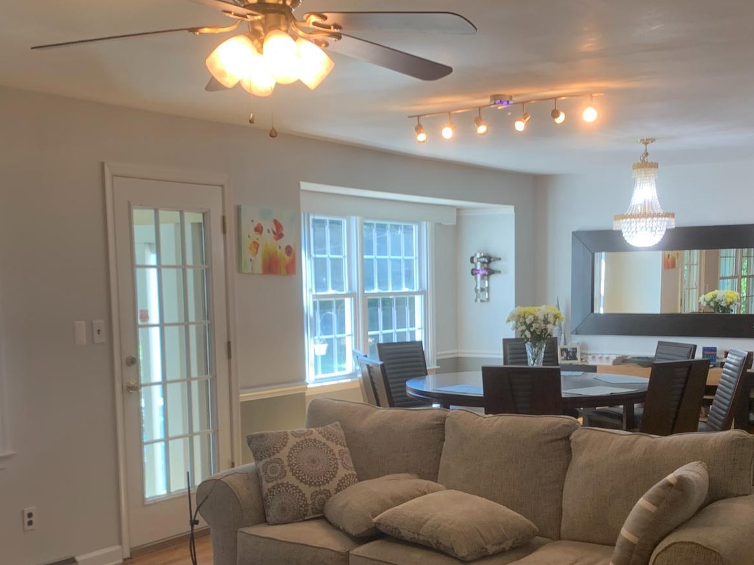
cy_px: 412
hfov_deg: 41.1
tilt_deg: -8.2
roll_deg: +0.2
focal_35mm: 46
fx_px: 1002
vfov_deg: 31.0
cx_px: 441
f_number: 1.8
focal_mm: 4.25
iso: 100
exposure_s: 1/120
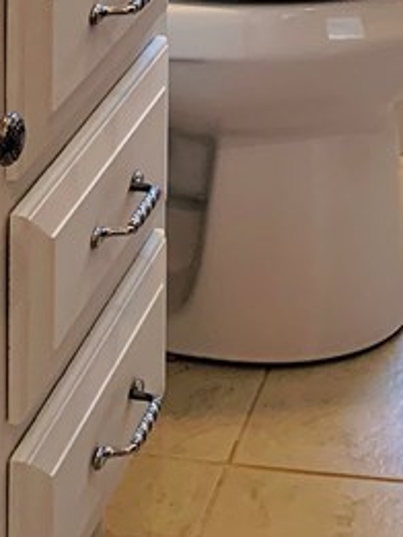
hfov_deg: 14.1
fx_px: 1582
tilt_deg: -2.7
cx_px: 469
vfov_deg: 15.8
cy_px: -481
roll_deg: +0.1
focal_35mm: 102
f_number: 1.8
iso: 100
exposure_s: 1/60
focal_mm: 4.25
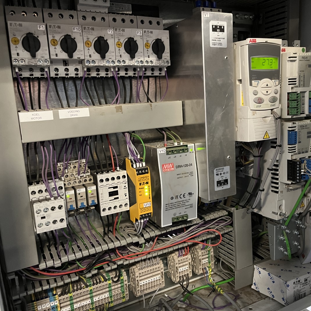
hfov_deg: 52.4
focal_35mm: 31
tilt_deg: -10.4
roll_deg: +2.4
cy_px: 156
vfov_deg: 52.5
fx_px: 315
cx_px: 172
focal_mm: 5.1
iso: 640
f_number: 1.6
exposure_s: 1/33
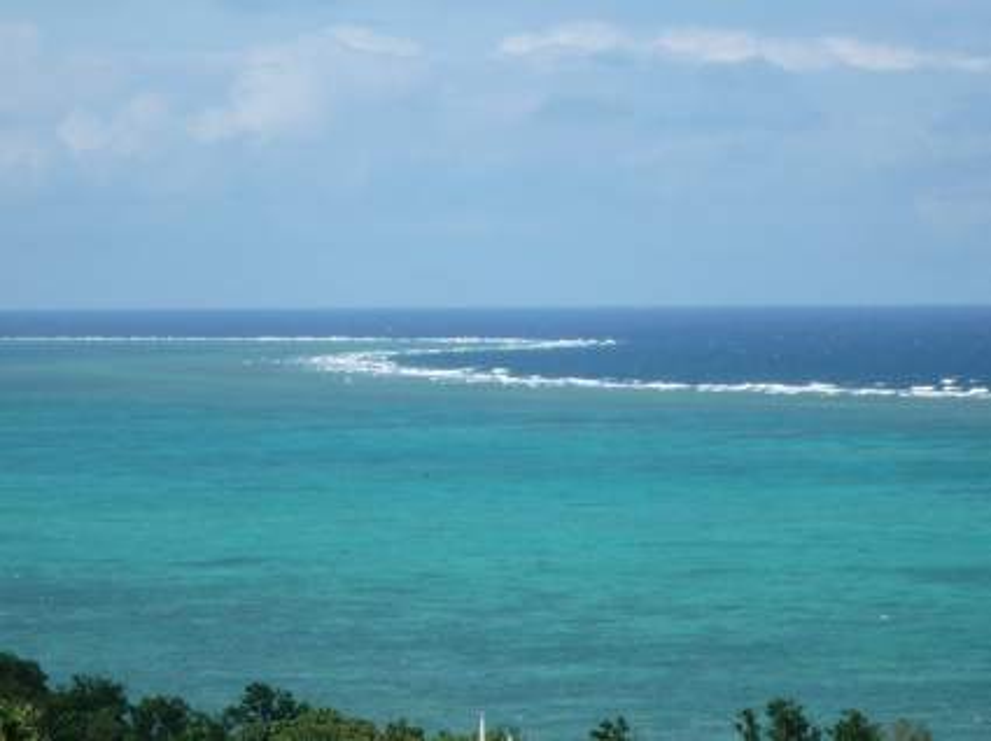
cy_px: 370
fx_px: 6436
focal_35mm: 225
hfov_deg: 8.8
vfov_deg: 6.6
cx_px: 496
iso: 100
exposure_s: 1/400
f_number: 5.9
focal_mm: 22
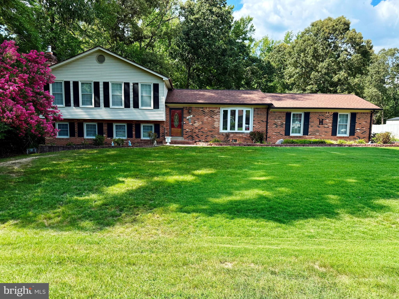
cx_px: 200
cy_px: 150
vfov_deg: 56.8
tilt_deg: -6.4
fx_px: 277
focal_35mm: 24
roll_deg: +0.1
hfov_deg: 71.6
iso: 100
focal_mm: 6.76
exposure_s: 1/1727
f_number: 1.78
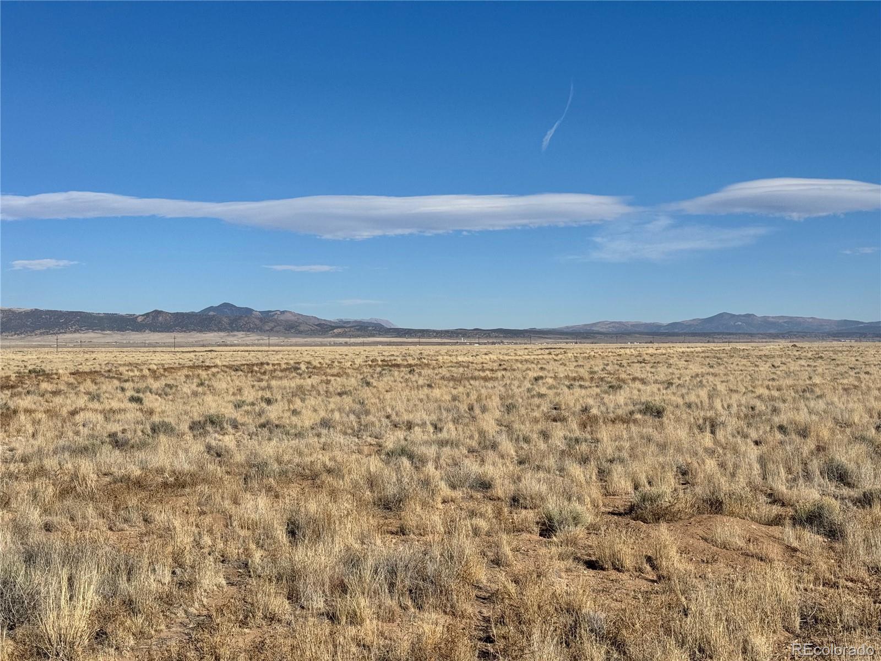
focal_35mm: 48
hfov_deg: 39.7
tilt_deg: -0.3
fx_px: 1222
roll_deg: +0.1
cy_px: 330
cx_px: 440
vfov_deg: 30.3
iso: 64
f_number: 1.78
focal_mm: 6.76
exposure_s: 1/9009
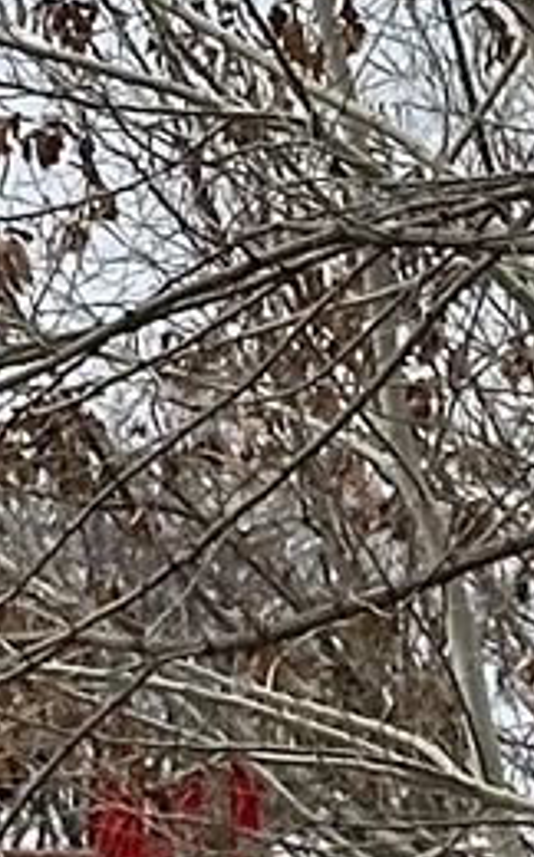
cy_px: -389
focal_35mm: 392
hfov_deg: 3.2
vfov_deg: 5.3
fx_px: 9148
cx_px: -1457
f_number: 1.78
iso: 64
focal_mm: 6.86
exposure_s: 1/5882
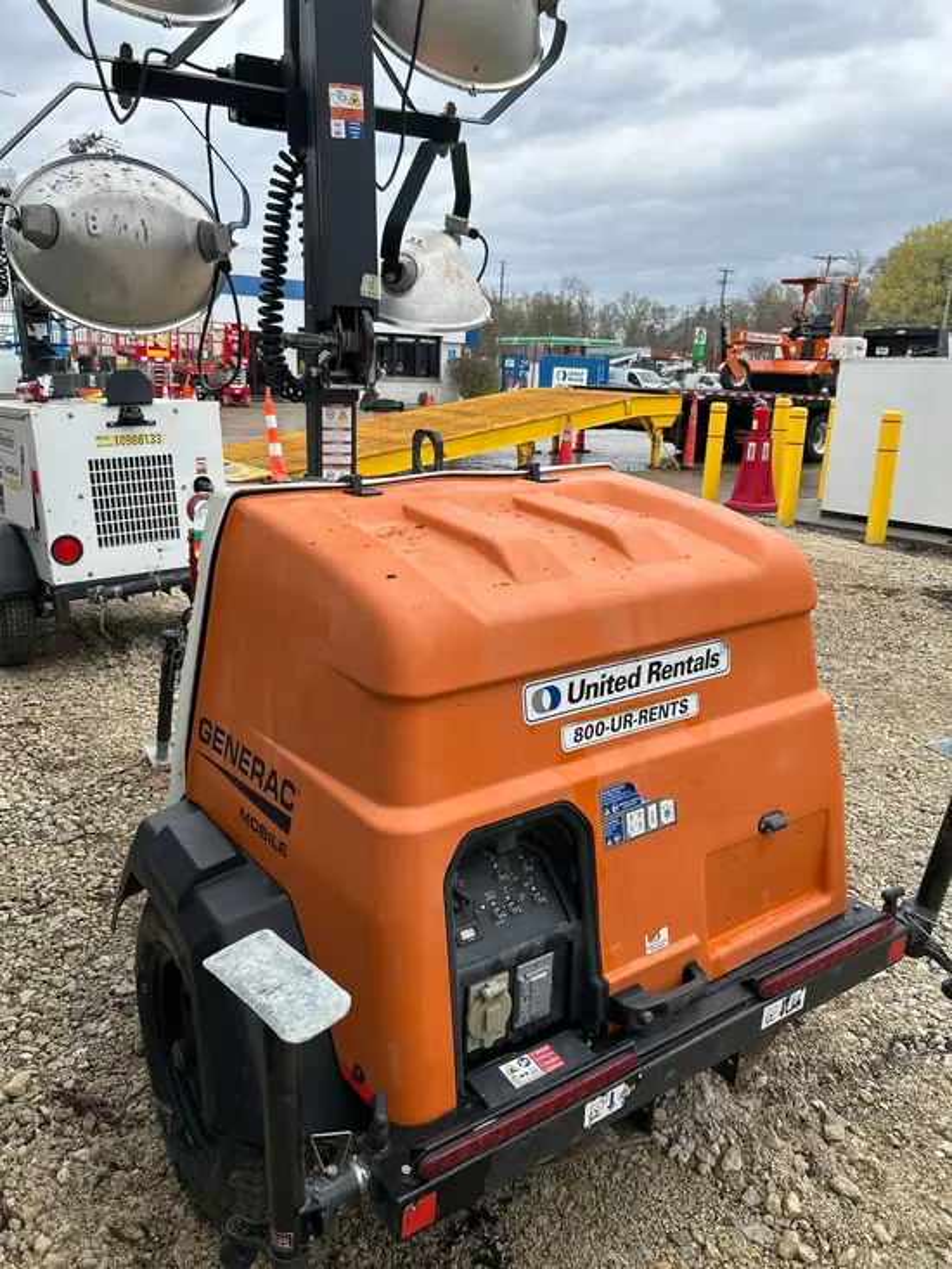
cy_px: 634
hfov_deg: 53.1
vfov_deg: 67.3
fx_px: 953
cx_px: 476
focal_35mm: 26
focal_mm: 5.7
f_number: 1.5
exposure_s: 1/1531
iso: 50
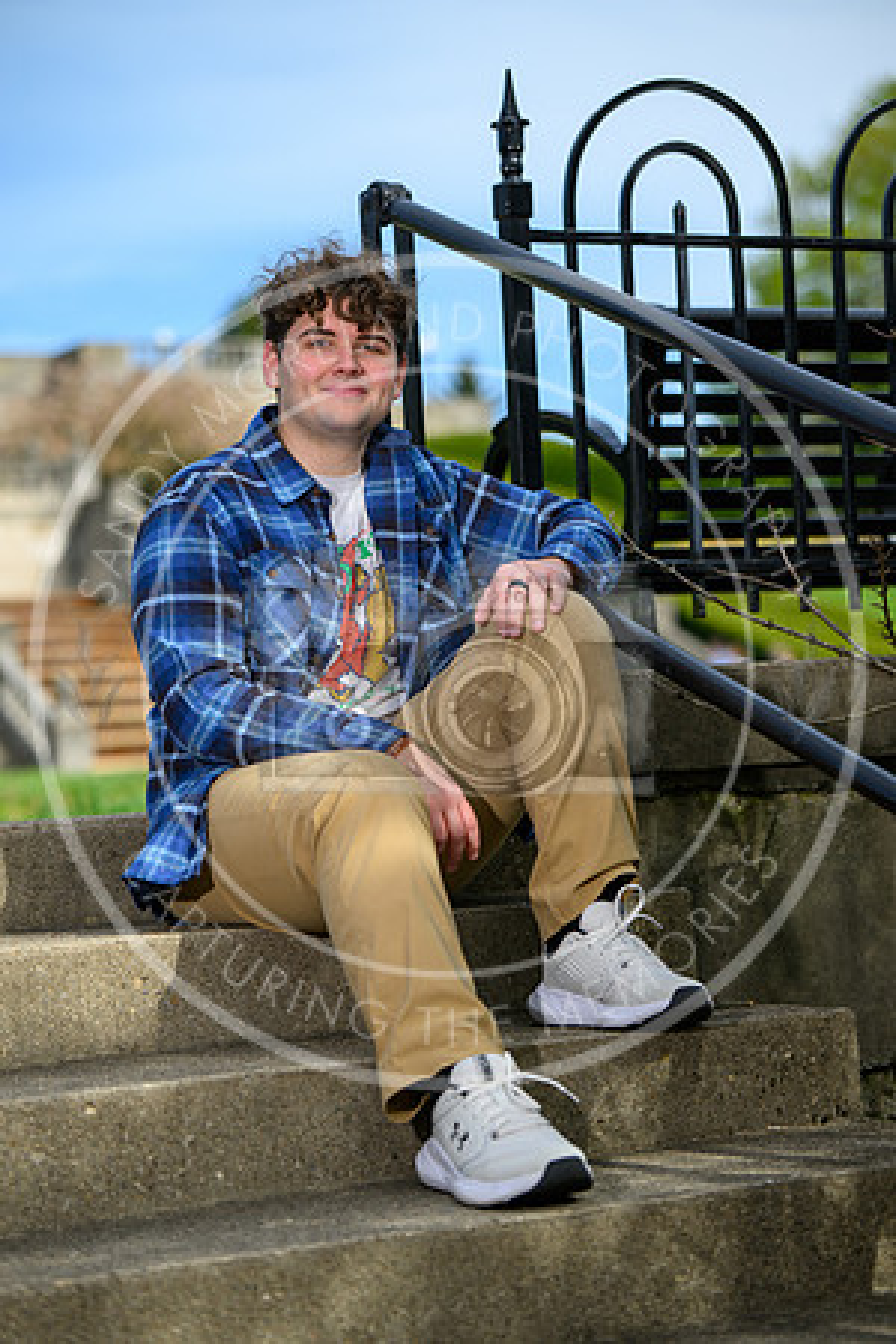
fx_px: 3434
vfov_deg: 22.1
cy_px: 672
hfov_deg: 14.9
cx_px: 448
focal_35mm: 92
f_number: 2.8
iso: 100
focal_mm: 92
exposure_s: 1/640
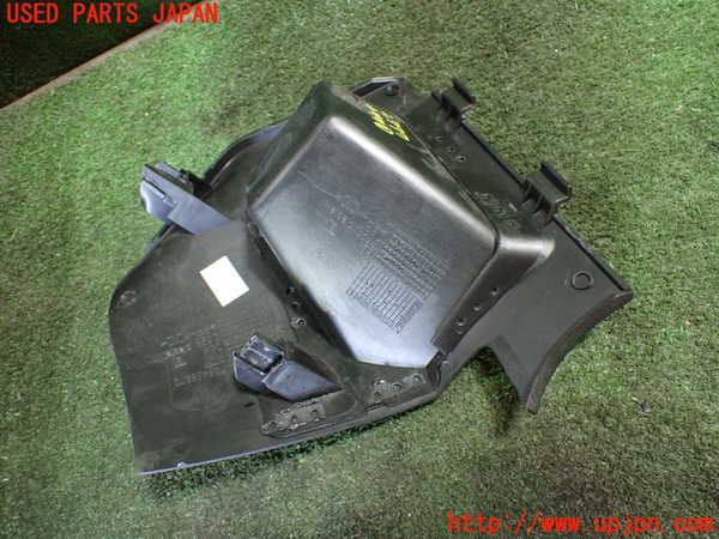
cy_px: 270
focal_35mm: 30
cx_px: 360
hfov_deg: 60.0
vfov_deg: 46.8
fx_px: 623
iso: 800
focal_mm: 5.4
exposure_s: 1/50
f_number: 2.3
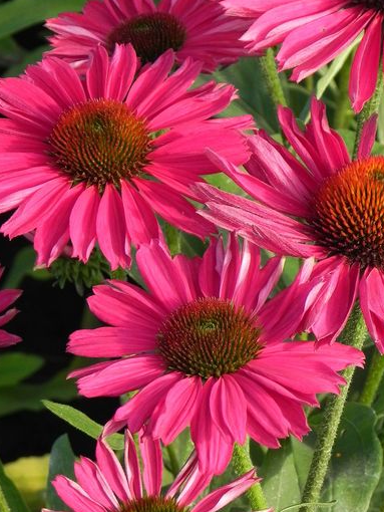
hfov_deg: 10.0
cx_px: 247
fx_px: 2202
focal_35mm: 149
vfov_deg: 13.2
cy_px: 185
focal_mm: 16.9
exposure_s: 1/320
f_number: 4.5
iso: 160
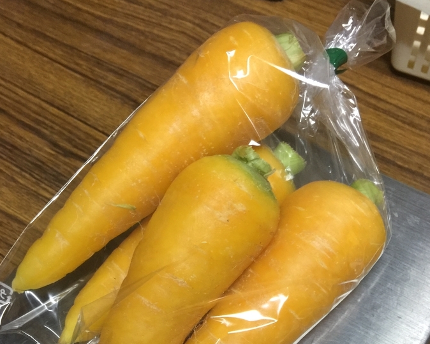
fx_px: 547
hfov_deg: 42.9
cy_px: 302
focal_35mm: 43
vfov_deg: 33.3
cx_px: 218
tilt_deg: -61.3
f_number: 2.2
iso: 125
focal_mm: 4.15
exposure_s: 1/15
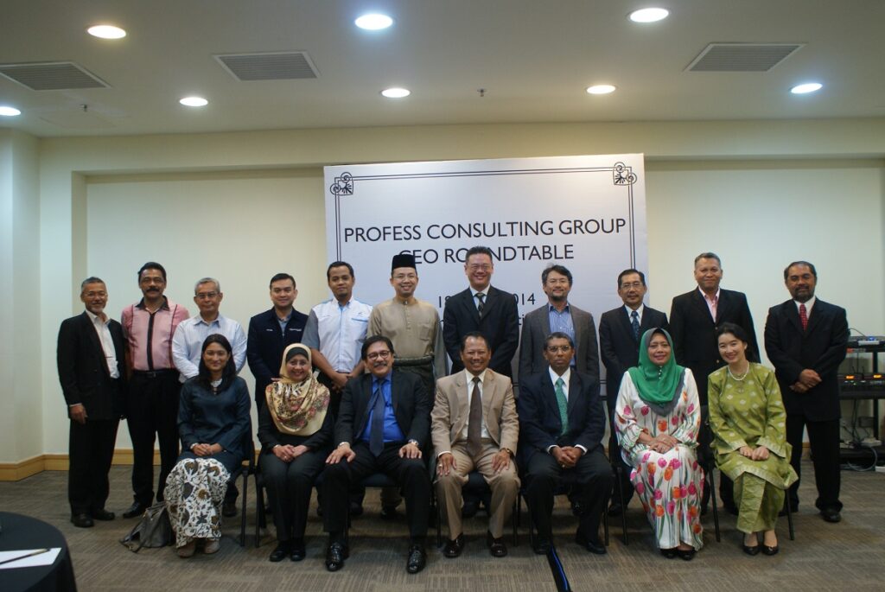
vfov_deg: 43.7
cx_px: 442
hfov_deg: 61.9
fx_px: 738
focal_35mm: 30
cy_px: 296
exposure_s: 1/20
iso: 400
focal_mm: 20
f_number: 4
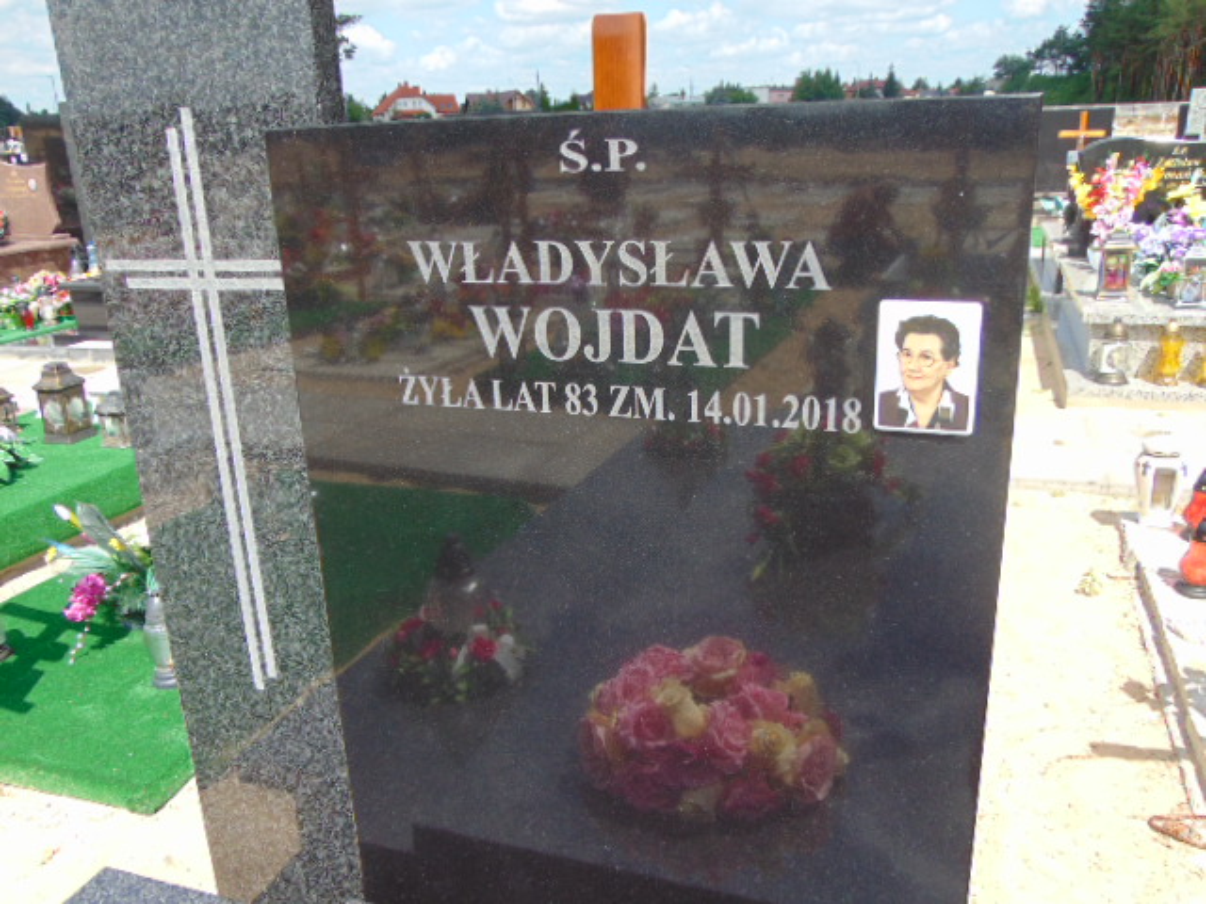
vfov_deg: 46.8
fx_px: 1045
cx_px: 603
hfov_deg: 60.0
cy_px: 452
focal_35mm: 30
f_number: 3.1
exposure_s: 1/640
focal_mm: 5.4
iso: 80
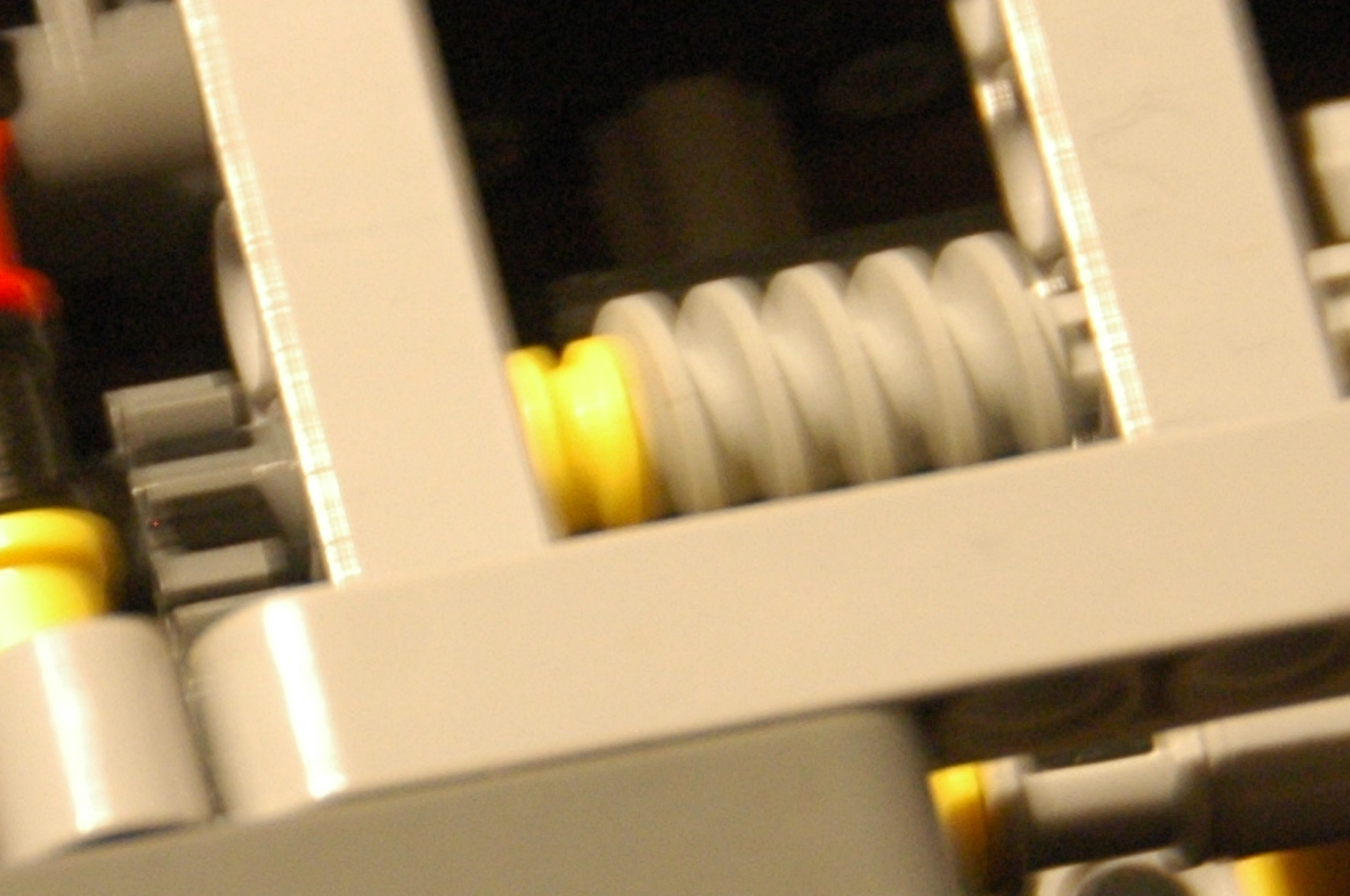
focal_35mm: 507
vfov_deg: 2.7
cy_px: 615
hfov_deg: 4.1
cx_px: -53
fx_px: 18982
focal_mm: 95
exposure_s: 1/4
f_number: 5.3
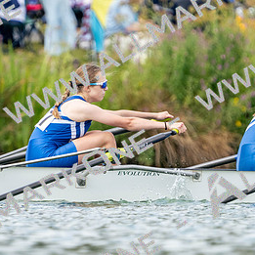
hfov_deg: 1.0
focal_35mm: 1701
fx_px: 14177
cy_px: 127
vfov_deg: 1.0
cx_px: 124
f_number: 6.3
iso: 640
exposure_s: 1/1600
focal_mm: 600
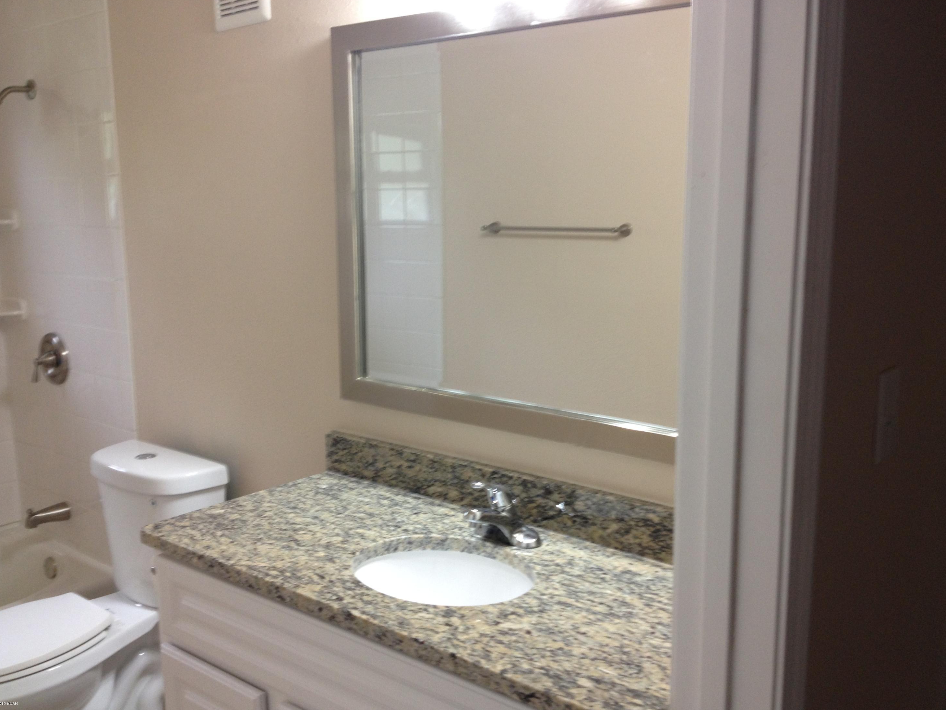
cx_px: 478
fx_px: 984
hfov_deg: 51.4
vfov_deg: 39.7
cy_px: 361
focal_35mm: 36
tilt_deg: -10.8
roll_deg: +0.8
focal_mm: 4.28
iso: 80
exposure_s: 1/20
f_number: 2.4
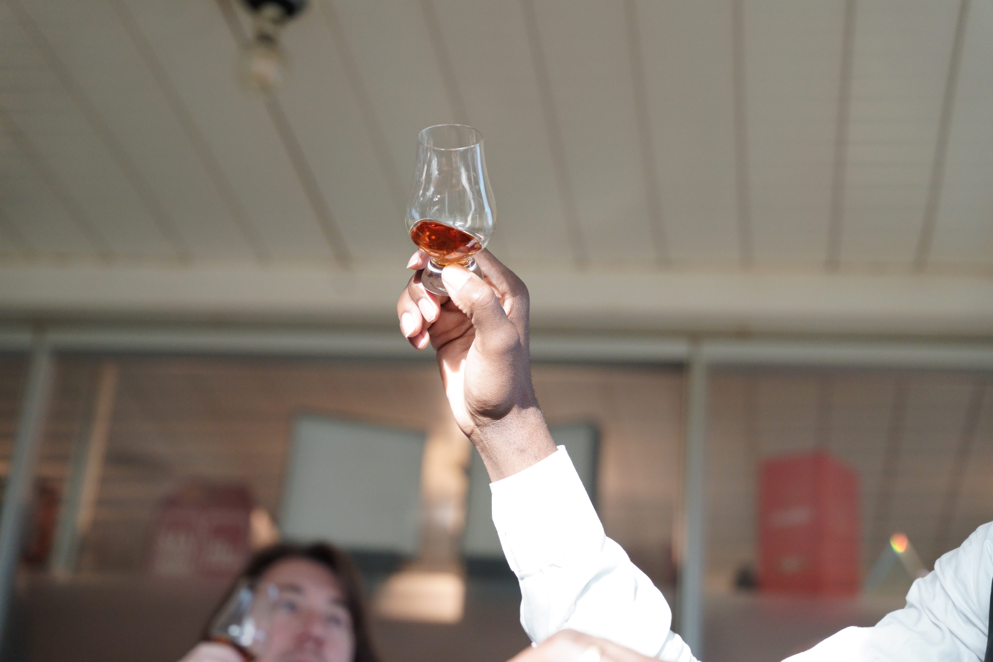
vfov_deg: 20.1
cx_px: 496
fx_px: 1864
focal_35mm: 68
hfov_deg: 29.8
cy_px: 331
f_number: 2.8
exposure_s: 1/1600
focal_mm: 67.6
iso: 3200
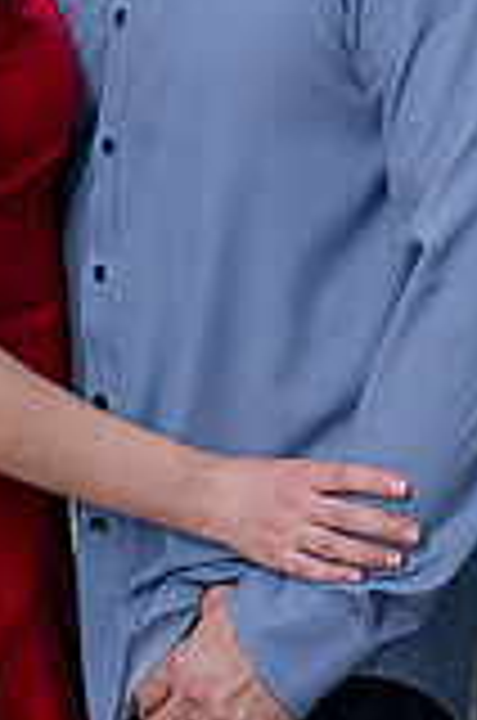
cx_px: 119
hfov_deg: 9.7
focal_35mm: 141
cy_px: 54
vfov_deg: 14.4
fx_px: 2814
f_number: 2
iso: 320
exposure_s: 1/200
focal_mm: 50
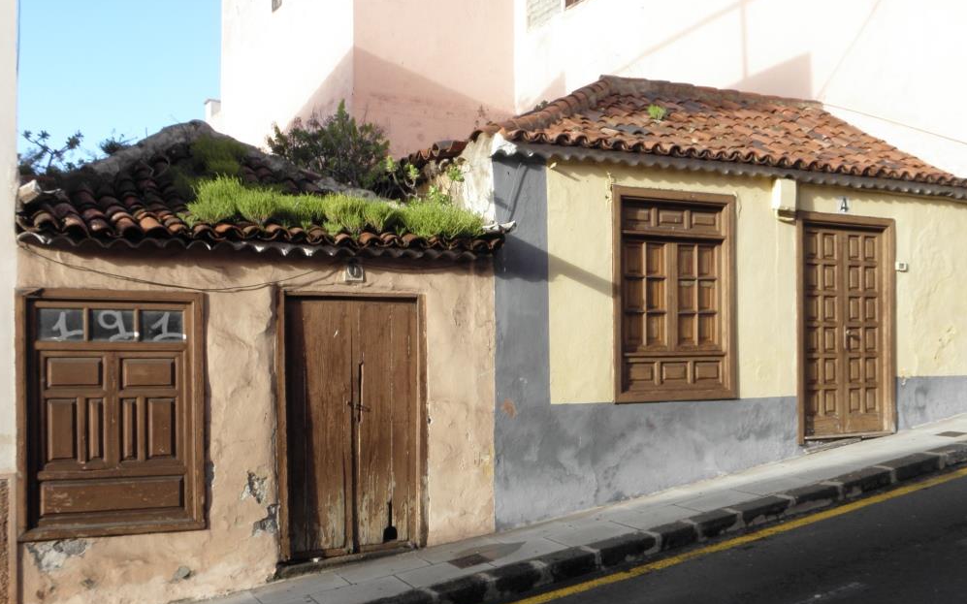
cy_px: 351
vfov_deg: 34.4
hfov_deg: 52.8
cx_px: 489
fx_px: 975
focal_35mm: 37
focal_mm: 6.07
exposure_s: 1/100
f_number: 5.6
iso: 64
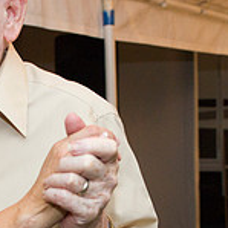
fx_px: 790
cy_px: 161
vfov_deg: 16.4
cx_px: 69
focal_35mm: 106
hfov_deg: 16.4
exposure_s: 1/30
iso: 2000
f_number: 3.5
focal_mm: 32
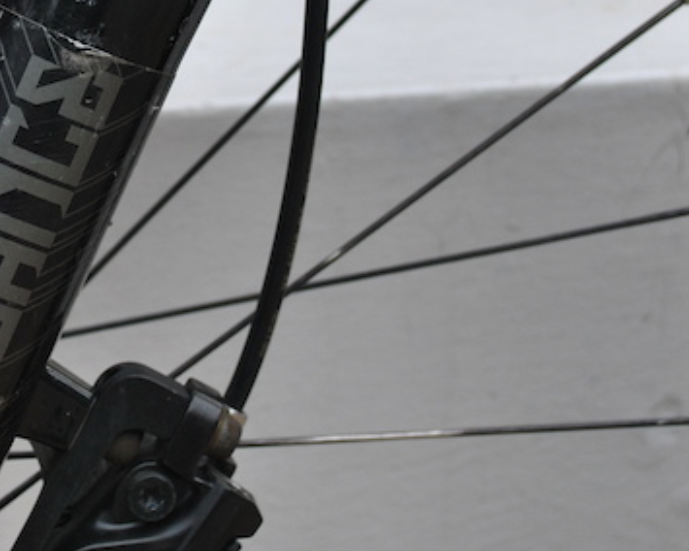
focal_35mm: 142
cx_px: 2
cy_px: -46
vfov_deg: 10.7
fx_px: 2903
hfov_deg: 13.4
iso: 200
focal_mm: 35
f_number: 5
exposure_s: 1/125
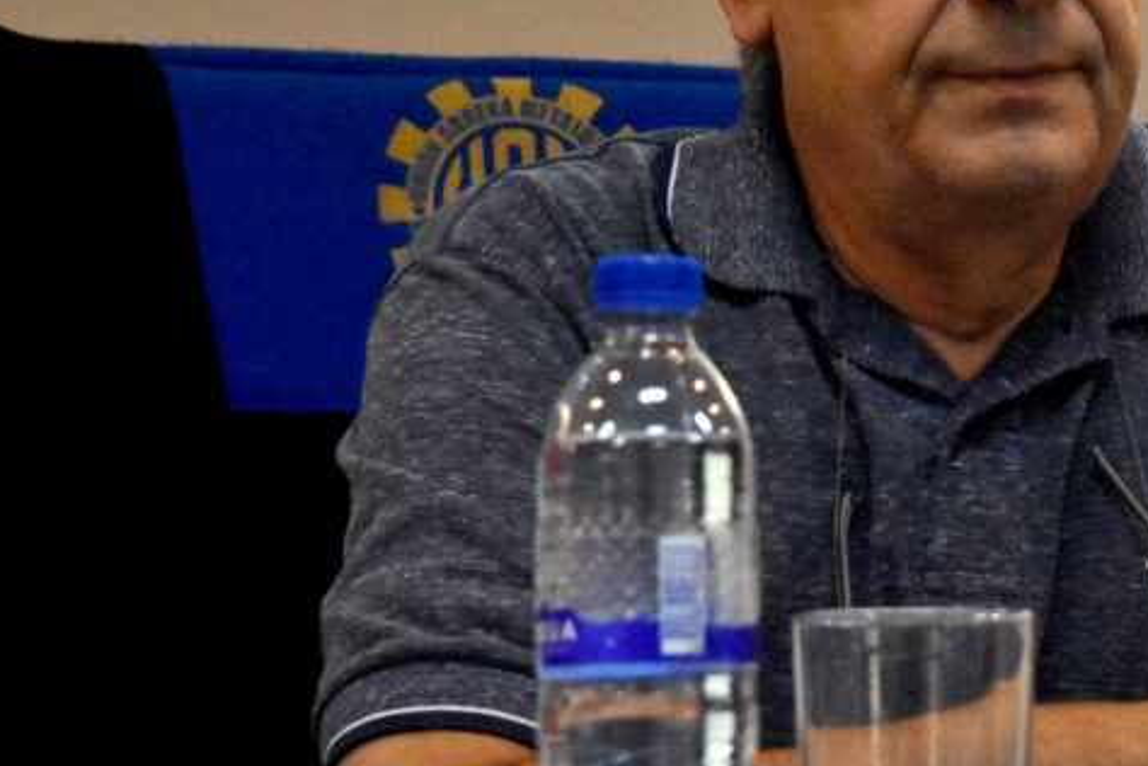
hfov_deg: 11.5
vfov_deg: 7.7
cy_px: 200
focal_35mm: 178
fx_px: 5678
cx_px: 1024
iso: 4000
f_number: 5.6
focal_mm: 55
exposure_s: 1/125
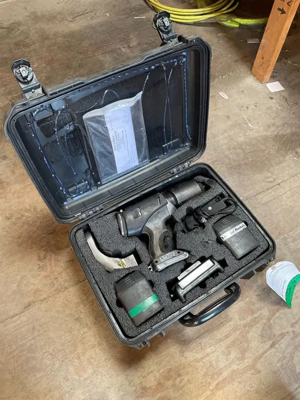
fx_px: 300
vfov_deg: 67.3
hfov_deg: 53.1
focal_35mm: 26
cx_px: 150
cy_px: 200
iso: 125
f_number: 1.6
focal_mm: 4.2
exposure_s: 1/68
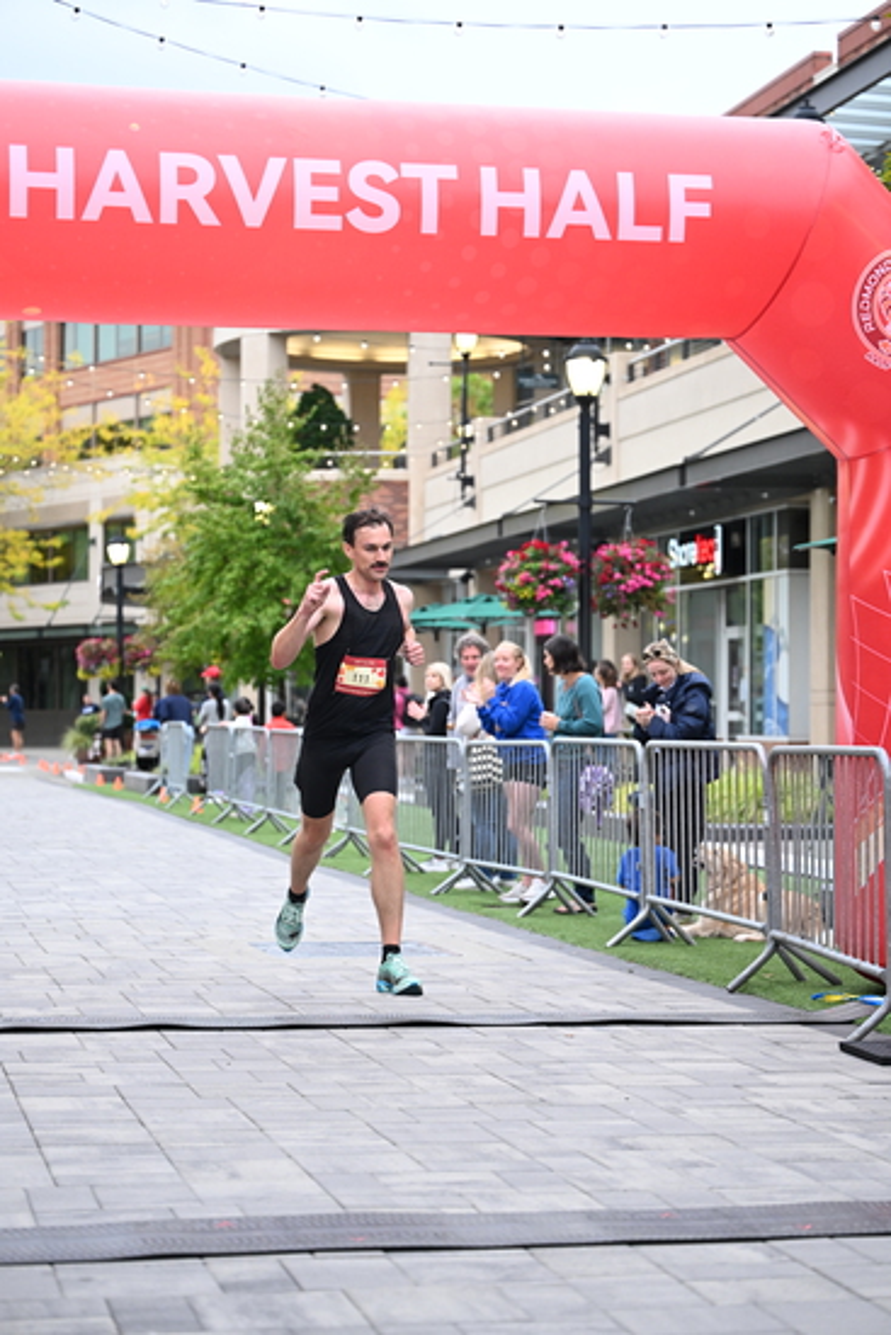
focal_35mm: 70
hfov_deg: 19.5
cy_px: 668
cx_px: 446
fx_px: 2597
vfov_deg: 28.8
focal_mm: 70
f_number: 2.8
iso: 1600
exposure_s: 1/800
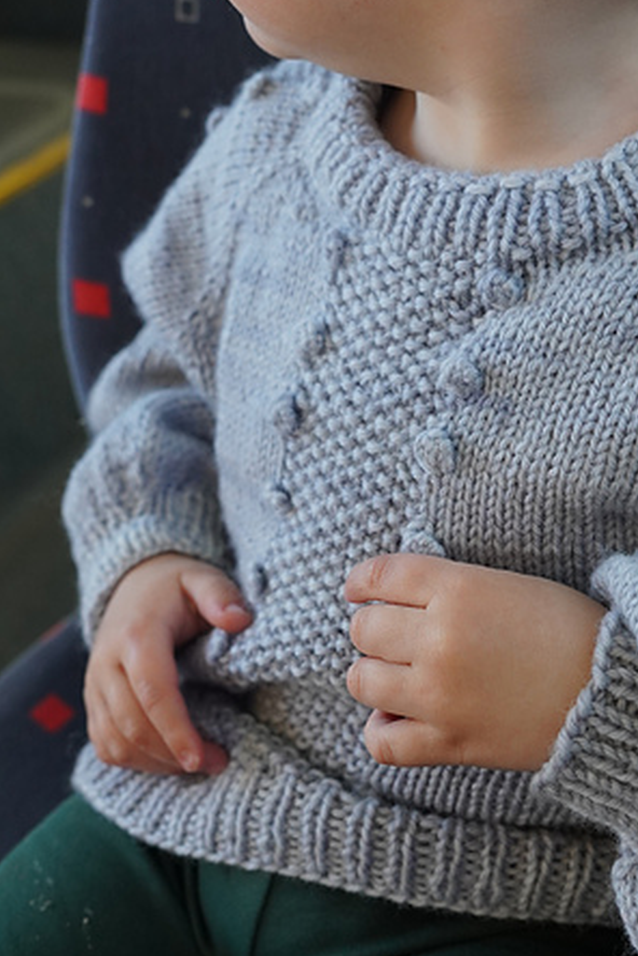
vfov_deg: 39.8
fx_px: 1322
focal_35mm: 50
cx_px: 458
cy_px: 504
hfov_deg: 26.9
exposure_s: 1/160
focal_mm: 23
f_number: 4
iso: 800
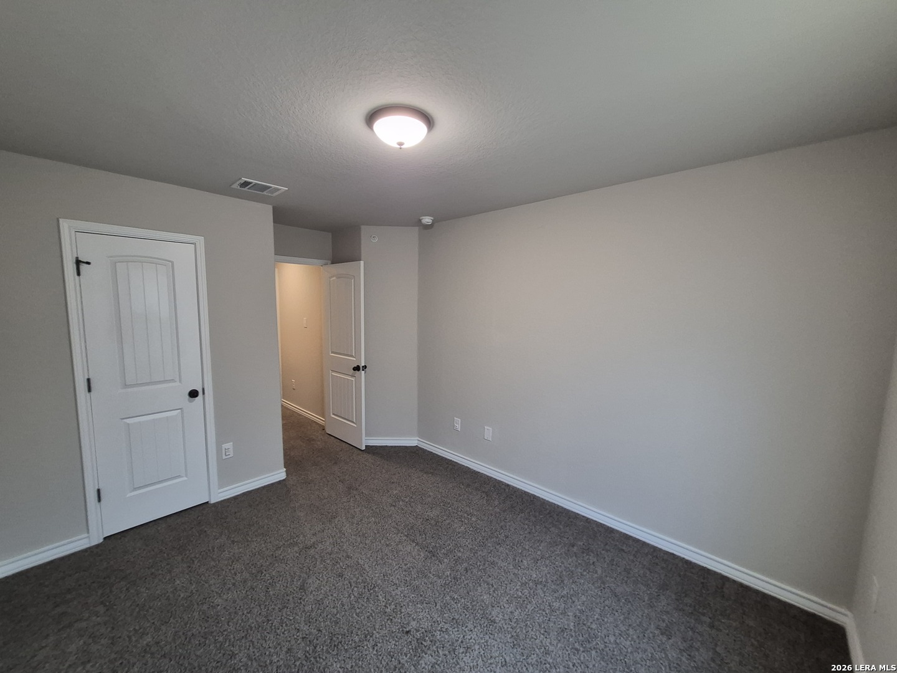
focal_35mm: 13
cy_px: 336
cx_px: 448
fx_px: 337
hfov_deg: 106.2
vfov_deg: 89.9
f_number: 2.2
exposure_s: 1/60
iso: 400
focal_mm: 1.74
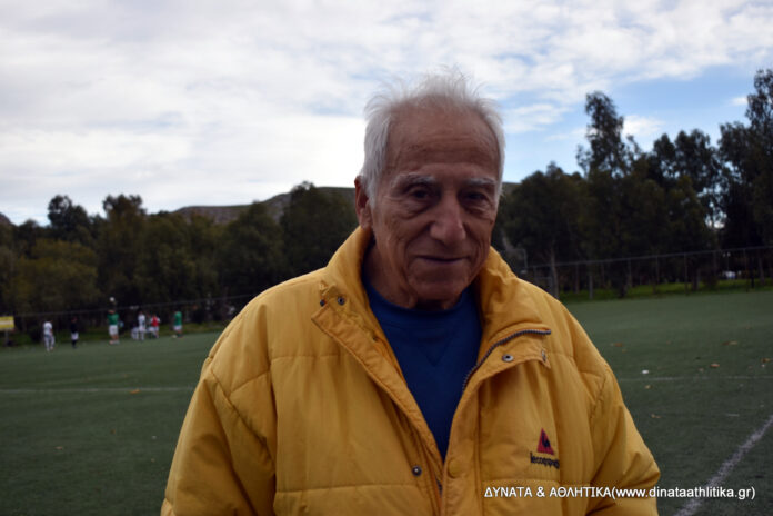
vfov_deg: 30.8
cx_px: 386
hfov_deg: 45.0
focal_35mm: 44
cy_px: 258
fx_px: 934
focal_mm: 29
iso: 125
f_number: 5
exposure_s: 1/400
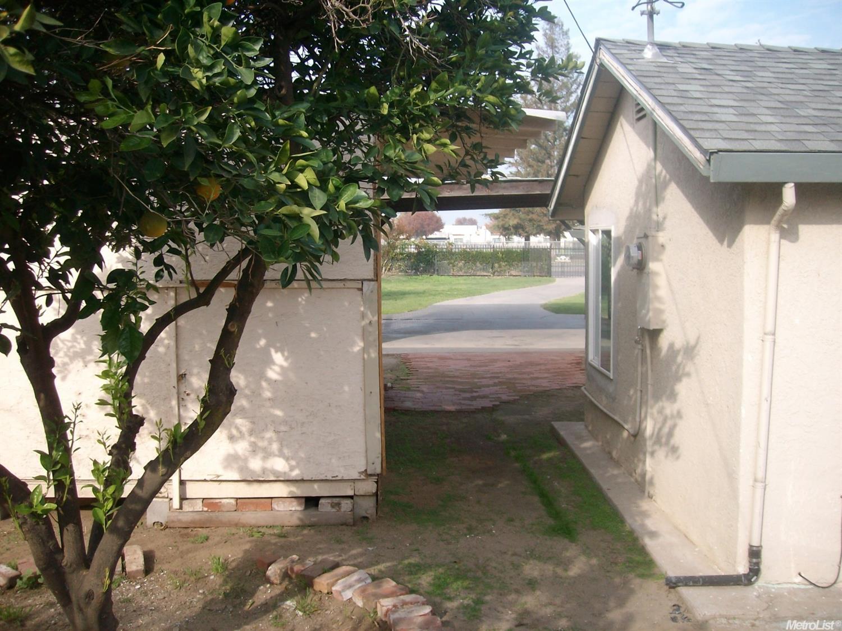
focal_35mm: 35
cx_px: 421
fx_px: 851
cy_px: 316
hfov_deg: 52.6
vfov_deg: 40.7
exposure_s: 1/97.6
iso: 80
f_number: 7.2
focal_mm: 5.8
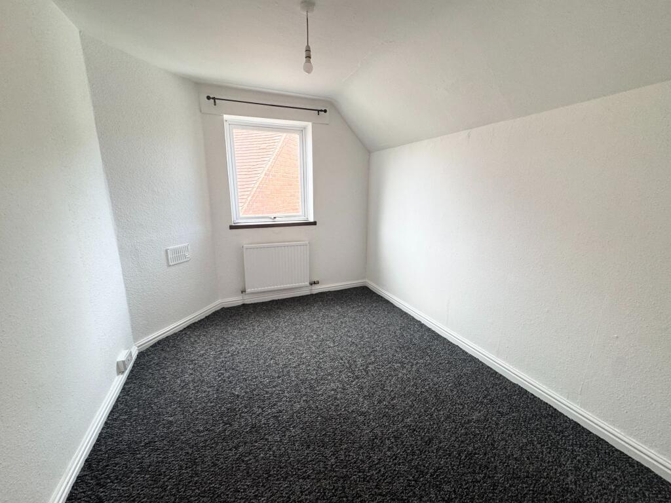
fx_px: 271
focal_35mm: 14
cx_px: 336
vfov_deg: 85.7
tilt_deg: -12.8
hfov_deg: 102.1
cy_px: 252
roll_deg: -0.8
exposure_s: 1/99
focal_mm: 2.22
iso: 160
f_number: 2.2
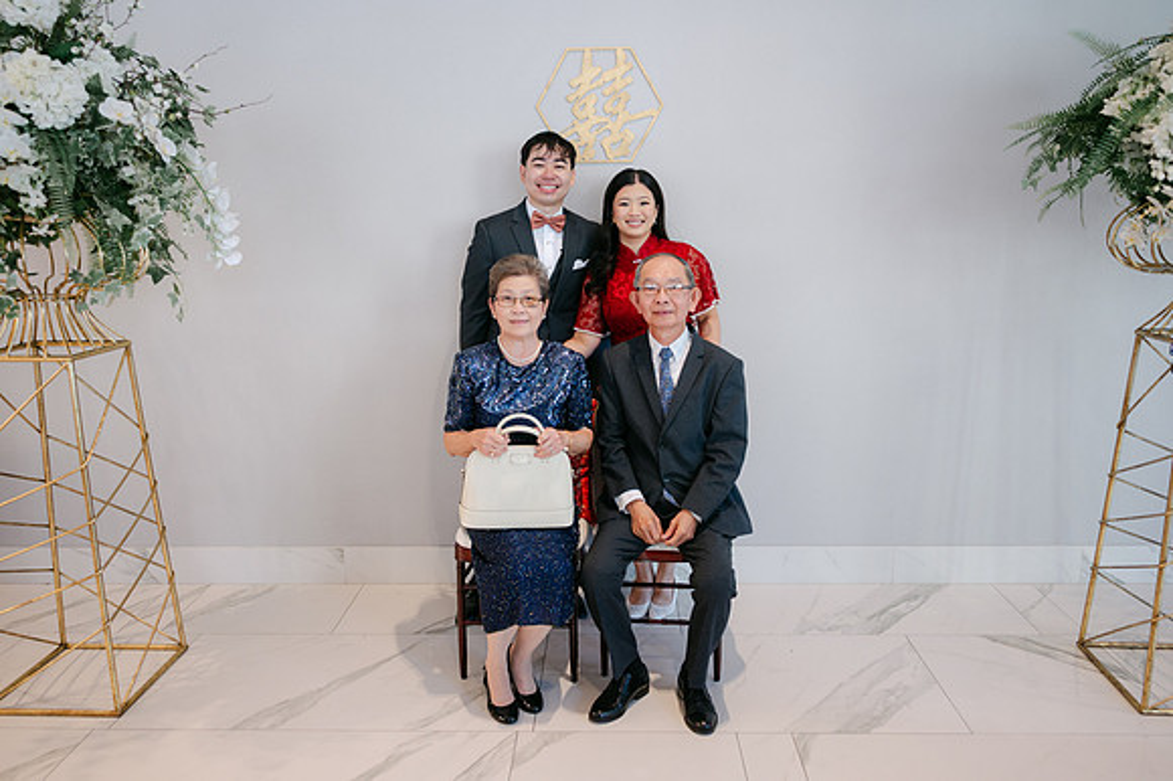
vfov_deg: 46.4
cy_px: 390
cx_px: 586
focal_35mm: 28
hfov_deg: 65.5
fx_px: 912
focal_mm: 28
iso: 800
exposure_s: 1/100
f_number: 4
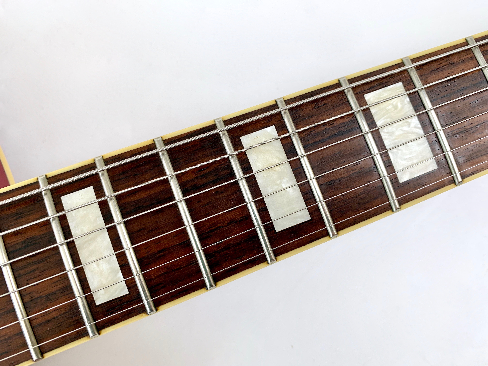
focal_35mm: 26
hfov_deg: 67.3
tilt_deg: -84.7
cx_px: 244
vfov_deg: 53.1
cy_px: 183
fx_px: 367
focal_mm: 4.25
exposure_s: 1/100
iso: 40
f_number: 1.8
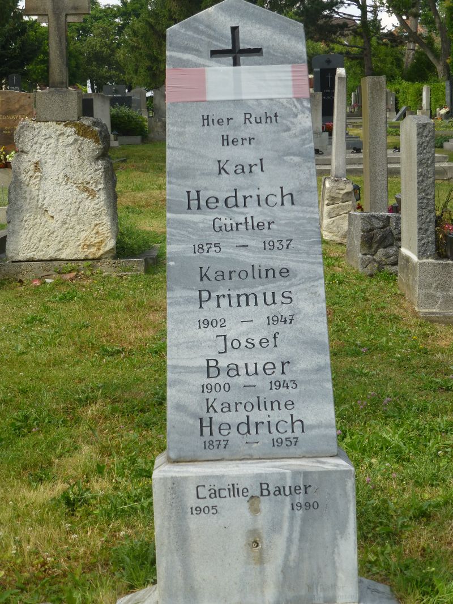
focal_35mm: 75
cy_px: 302
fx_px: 1309
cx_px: 226
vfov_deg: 26.0
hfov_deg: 19.6
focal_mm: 13.3
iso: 100
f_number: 5
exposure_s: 1/320
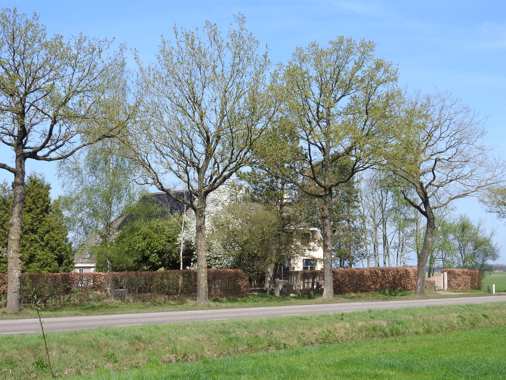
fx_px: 877
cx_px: 253
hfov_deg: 32.2
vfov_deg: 24.4
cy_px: 190
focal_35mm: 60
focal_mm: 10.7
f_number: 4.2
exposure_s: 1/800
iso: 100
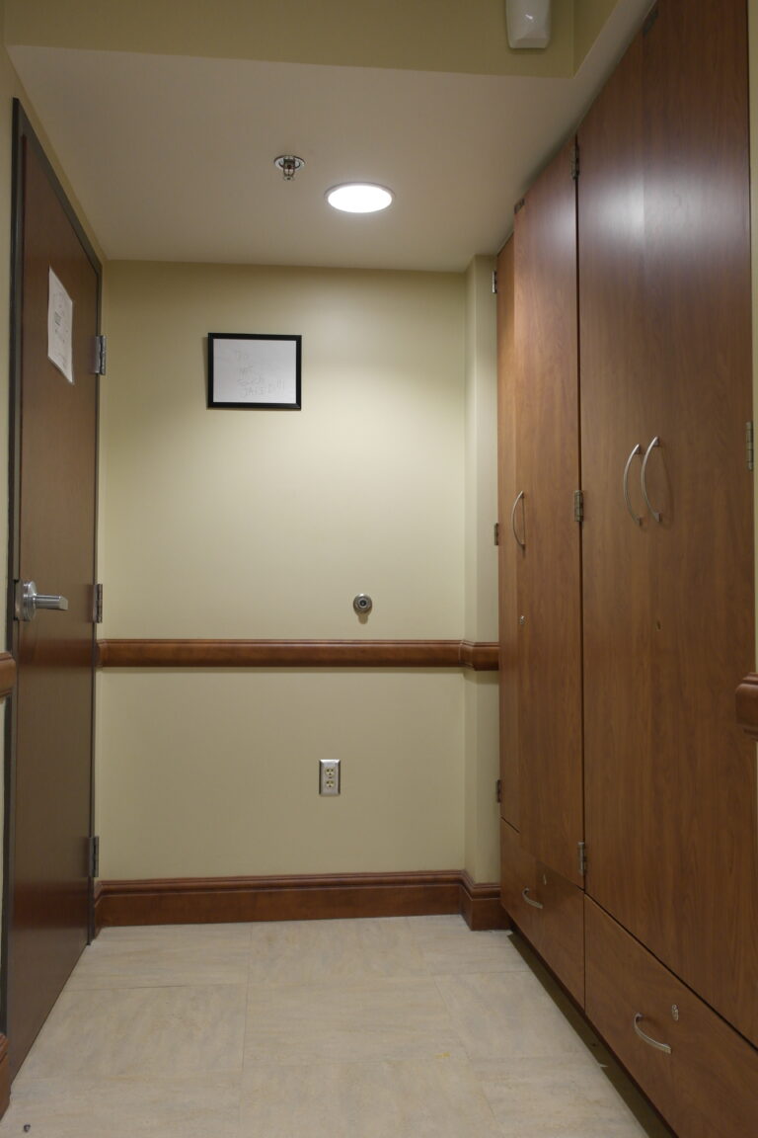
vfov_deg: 61.9
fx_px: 947
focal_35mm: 30
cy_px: 569
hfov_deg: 43.6
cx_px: 379
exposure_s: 1/30
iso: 400
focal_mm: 20
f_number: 3.5
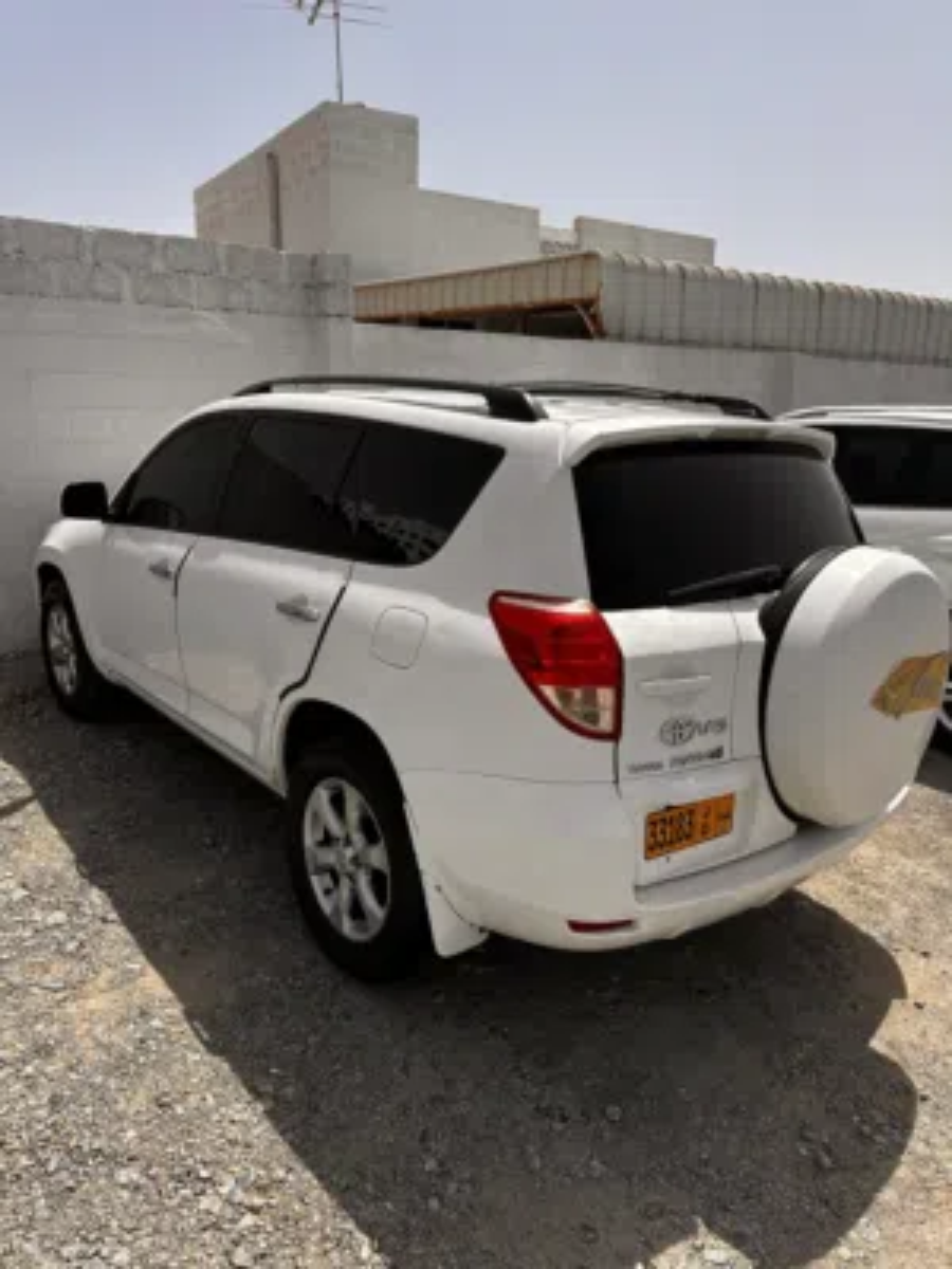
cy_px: 634
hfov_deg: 56.8
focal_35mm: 24
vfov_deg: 71.6
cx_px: 476
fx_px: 880
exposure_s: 1/5848
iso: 80
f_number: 1.78
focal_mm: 6.86
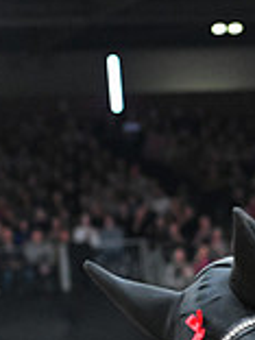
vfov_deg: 7.9
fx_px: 2465
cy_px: 77
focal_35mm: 251
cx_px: 512
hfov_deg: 5.8
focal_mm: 70
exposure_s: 1/800
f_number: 3.5
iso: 6400
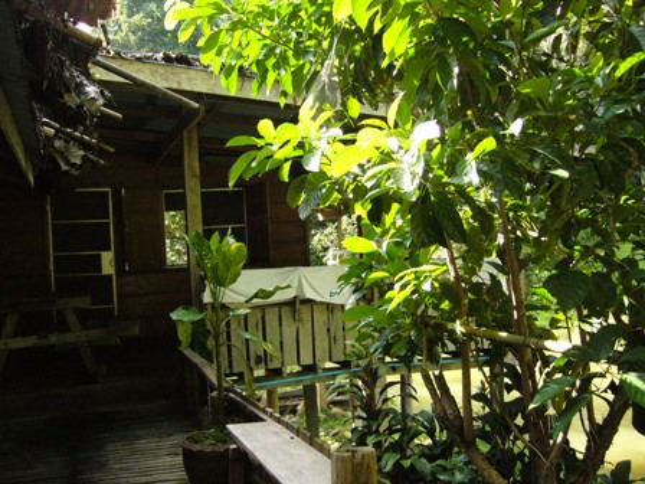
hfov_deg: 52.6
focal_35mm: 35
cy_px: 242
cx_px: 322
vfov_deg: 40.7
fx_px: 652
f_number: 2.8
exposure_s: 1/400
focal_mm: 5.8
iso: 400
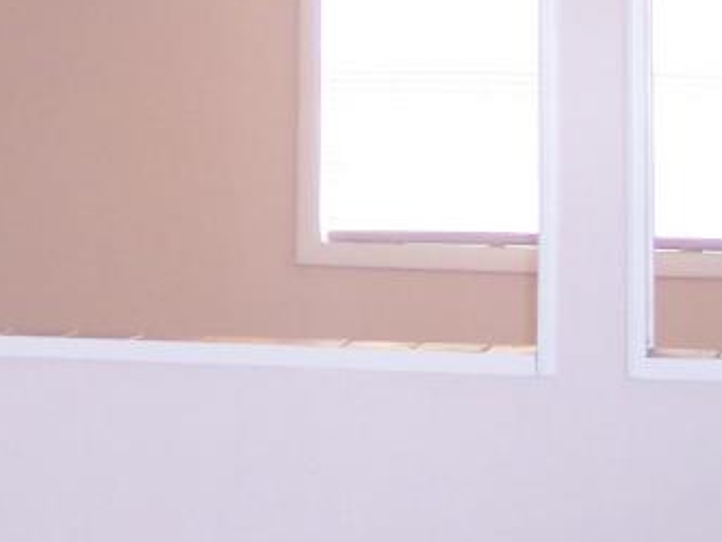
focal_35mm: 146
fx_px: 3046
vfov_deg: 10.1
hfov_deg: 13.4
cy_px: -48
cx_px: 61
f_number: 2.8
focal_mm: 8
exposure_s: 1/45
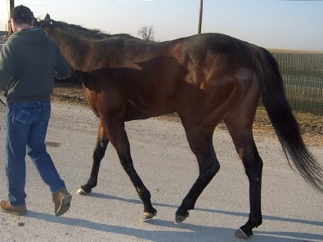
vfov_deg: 42.9
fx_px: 308
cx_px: 162
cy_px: 121
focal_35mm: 33
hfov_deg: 55.4
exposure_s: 1/750
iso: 80
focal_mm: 5.5
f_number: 3.4
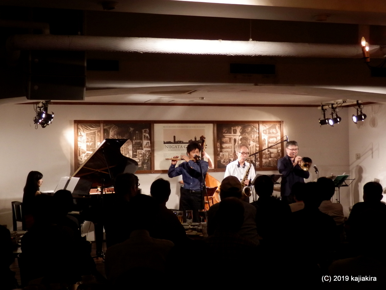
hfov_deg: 35.5
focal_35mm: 54
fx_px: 602
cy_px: 145
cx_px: 193
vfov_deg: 27.0
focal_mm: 9.8
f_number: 4.1
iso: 400
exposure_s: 1/10
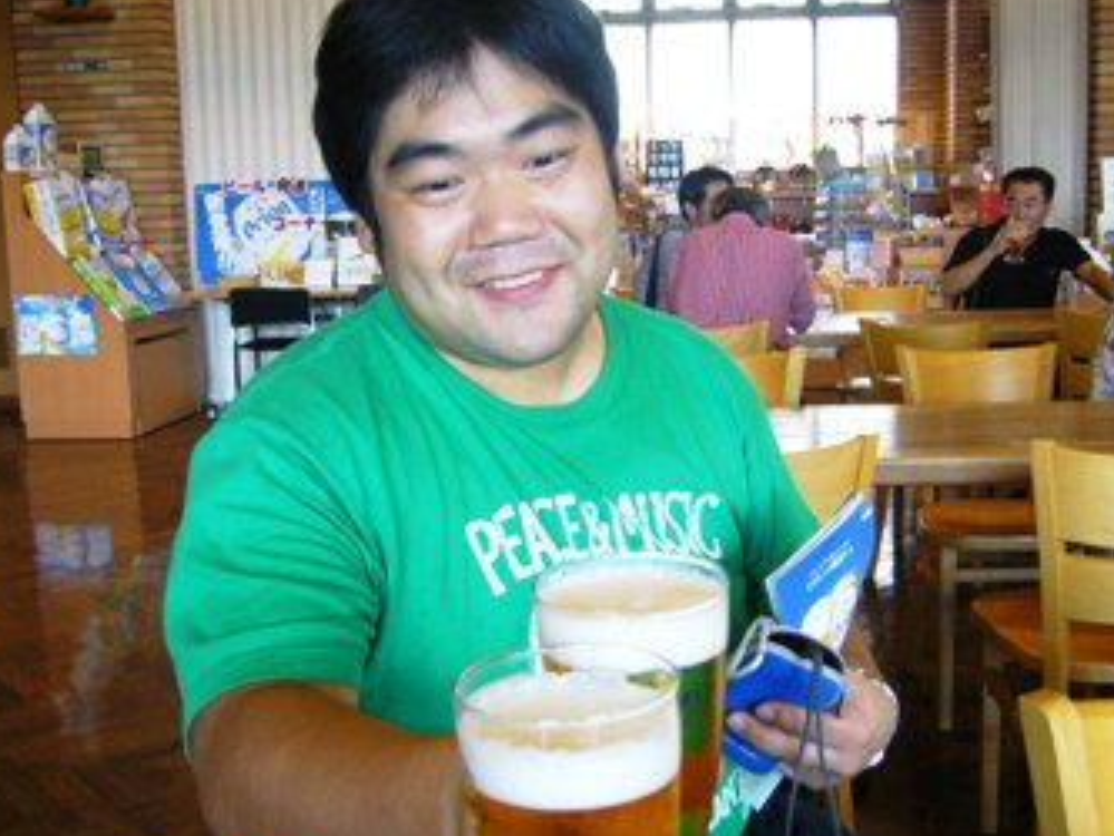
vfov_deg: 34.4
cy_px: 418
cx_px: 622
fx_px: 1352
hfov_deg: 44.7
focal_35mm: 42
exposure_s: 1/8
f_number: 2.8
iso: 200
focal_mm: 5.8
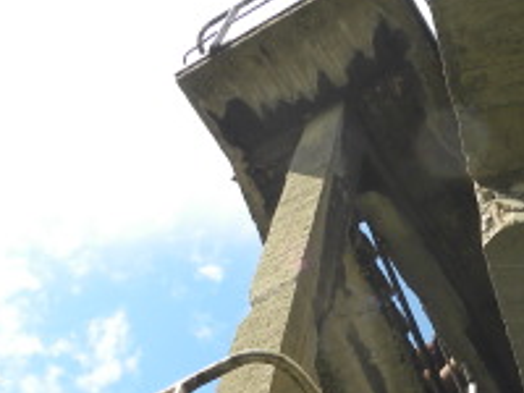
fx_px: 1408
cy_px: 359
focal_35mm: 93
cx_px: 403
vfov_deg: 15.7
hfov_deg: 20.9
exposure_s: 1/232
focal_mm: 5.2
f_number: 4.5
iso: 64
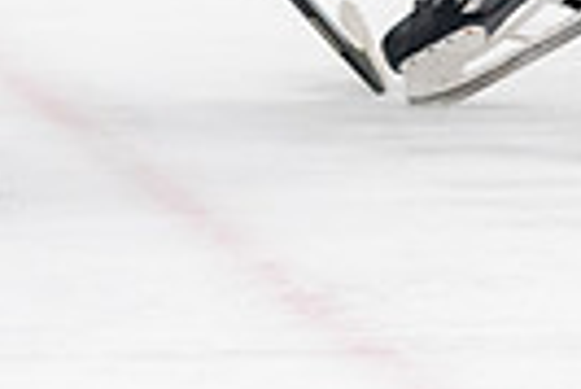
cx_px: 144
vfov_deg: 1.7
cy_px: -229
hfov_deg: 2.5
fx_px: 13184
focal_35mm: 816
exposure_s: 1/640
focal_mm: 102
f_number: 3.2
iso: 2000
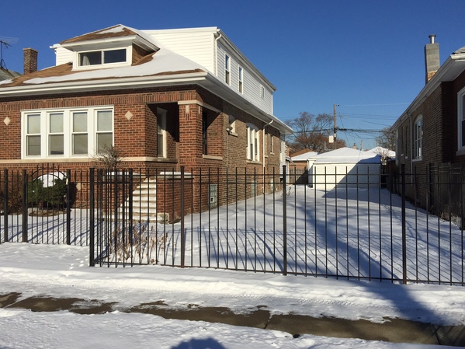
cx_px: 231
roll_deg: -0.6
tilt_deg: +2.5
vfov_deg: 45.4
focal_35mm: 31
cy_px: 174
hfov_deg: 58.4
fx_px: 416
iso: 32
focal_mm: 4.15
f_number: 2.2
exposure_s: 1/5650
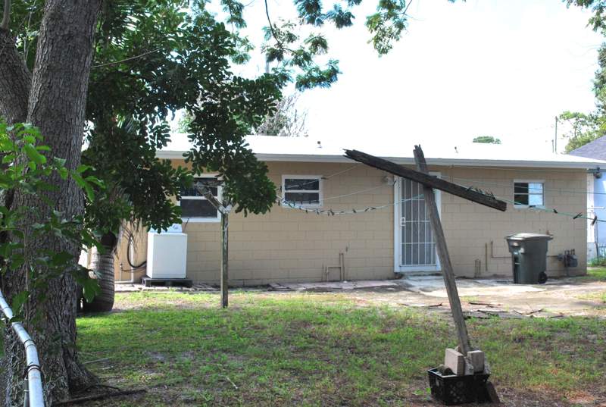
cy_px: 204
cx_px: 303
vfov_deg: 30.0
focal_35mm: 45
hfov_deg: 43.5
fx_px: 759
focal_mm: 30
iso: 200
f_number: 9
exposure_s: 1/160
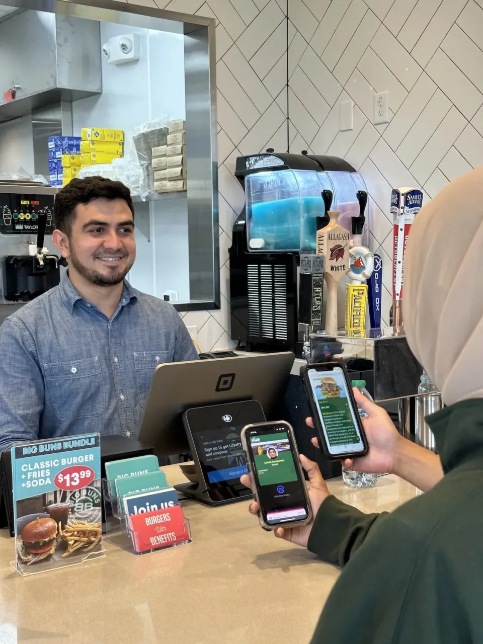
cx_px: 242
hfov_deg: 30.3
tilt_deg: -4.9
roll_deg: +1.2
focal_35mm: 48
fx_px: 893
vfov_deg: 39.7
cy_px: 322
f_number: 1.78
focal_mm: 6.86
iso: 100
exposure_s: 1/120
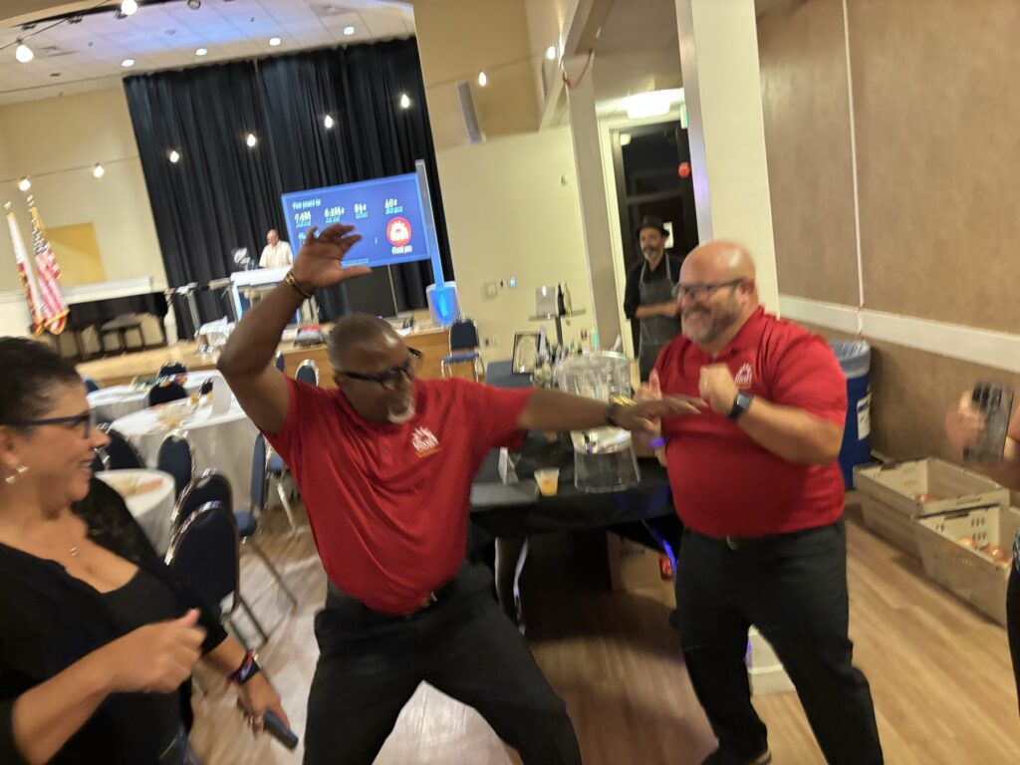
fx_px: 766
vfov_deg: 53.1
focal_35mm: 26
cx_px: 510
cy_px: 382
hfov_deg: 67.3
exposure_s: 1/30
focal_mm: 5.96
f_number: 1.6
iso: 640
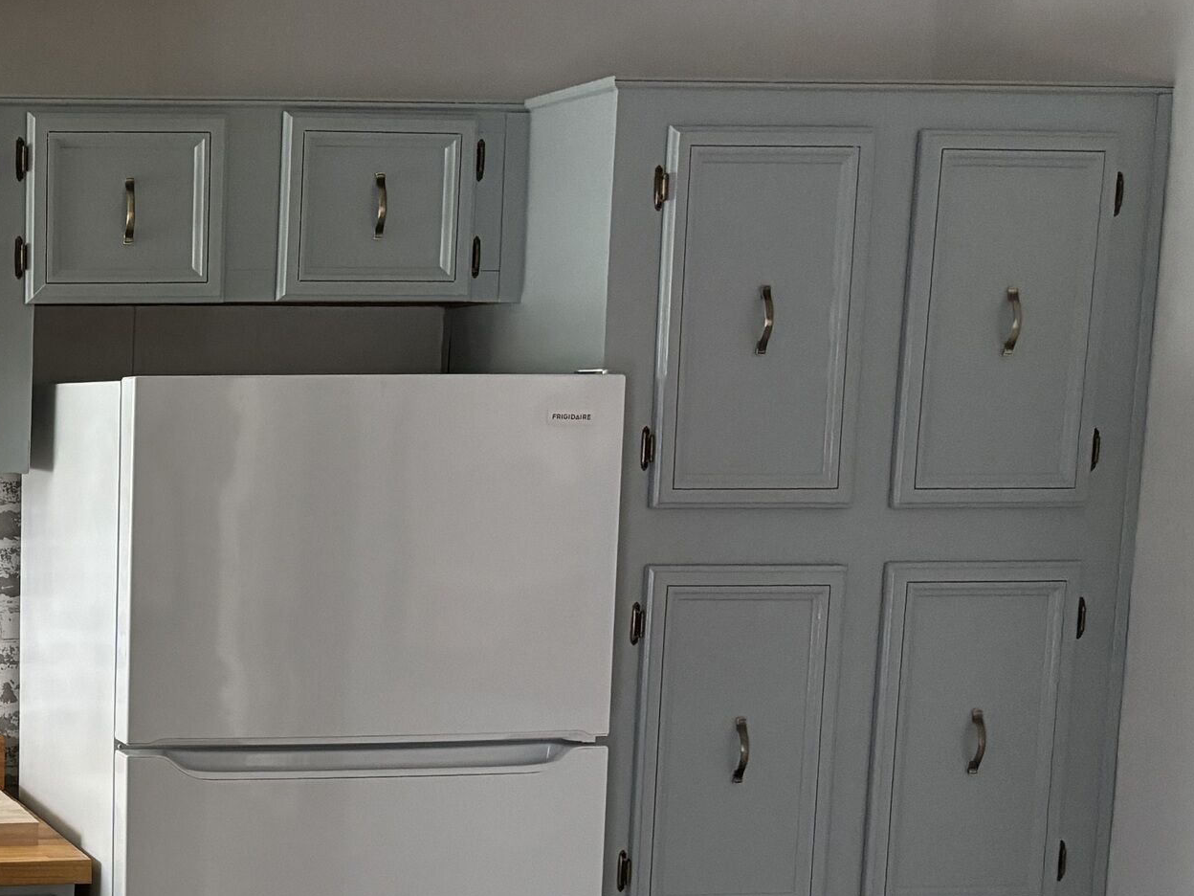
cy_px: 678
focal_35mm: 64
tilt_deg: -9.4
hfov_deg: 27.0
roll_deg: +0.1
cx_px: -210
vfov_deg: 22.7
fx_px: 2208
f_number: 1.6
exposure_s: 1/60
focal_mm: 5.96
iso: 500
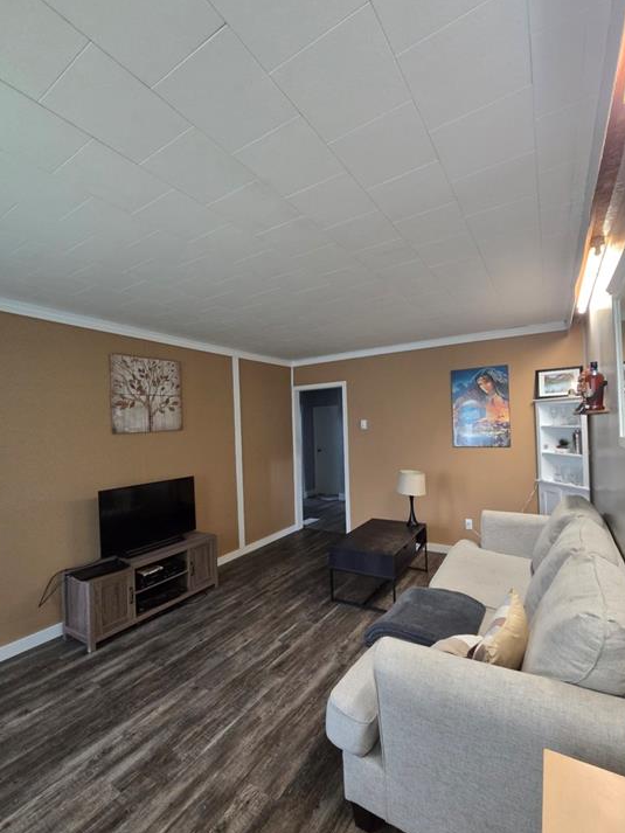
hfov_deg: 85.7
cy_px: 426
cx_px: 318
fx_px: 337
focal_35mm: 14
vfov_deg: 102.0
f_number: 2.2
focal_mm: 2.2
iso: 500
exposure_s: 1/60
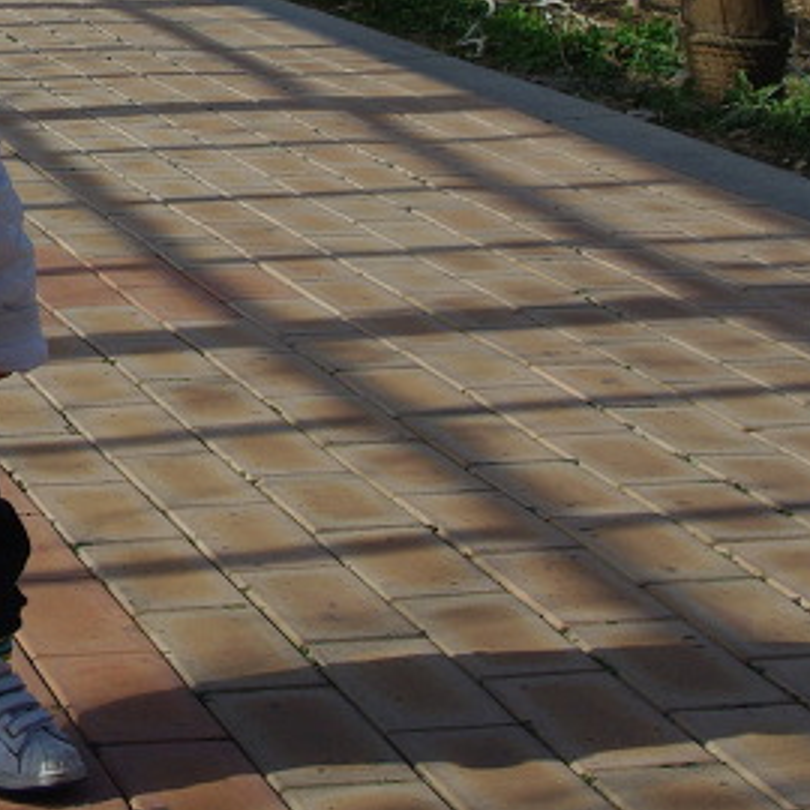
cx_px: -309
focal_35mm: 116
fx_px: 3071
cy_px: 62
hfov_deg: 14.3
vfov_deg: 14.8
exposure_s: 1/350
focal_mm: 24.38
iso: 200
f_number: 8
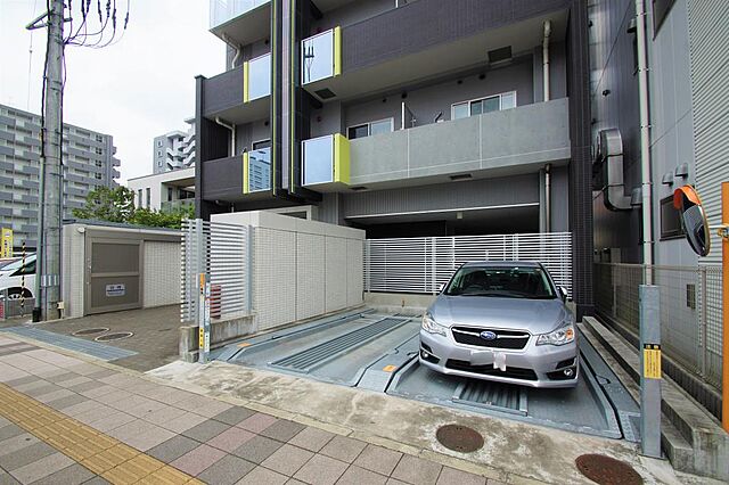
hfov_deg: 100.4
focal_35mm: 15
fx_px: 304
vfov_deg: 77.3
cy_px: 242
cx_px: 364
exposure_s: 1/40
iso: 100
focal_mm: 10
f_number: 8
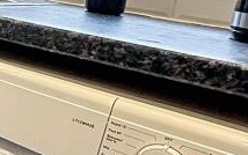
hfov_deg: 20.1
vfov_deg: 18.0
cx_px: -207
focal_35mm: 71
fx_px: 480
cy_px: 6
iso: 250
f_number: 2.2
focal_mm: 2.2
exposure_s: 1/99
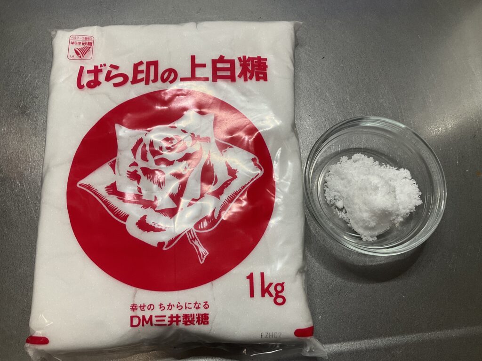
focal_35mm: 29
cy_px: 180
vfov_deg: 48.2
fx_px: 404
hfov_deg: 61.7
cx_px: 241
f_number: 1.8
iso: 50
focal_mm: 3
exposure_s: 1/50
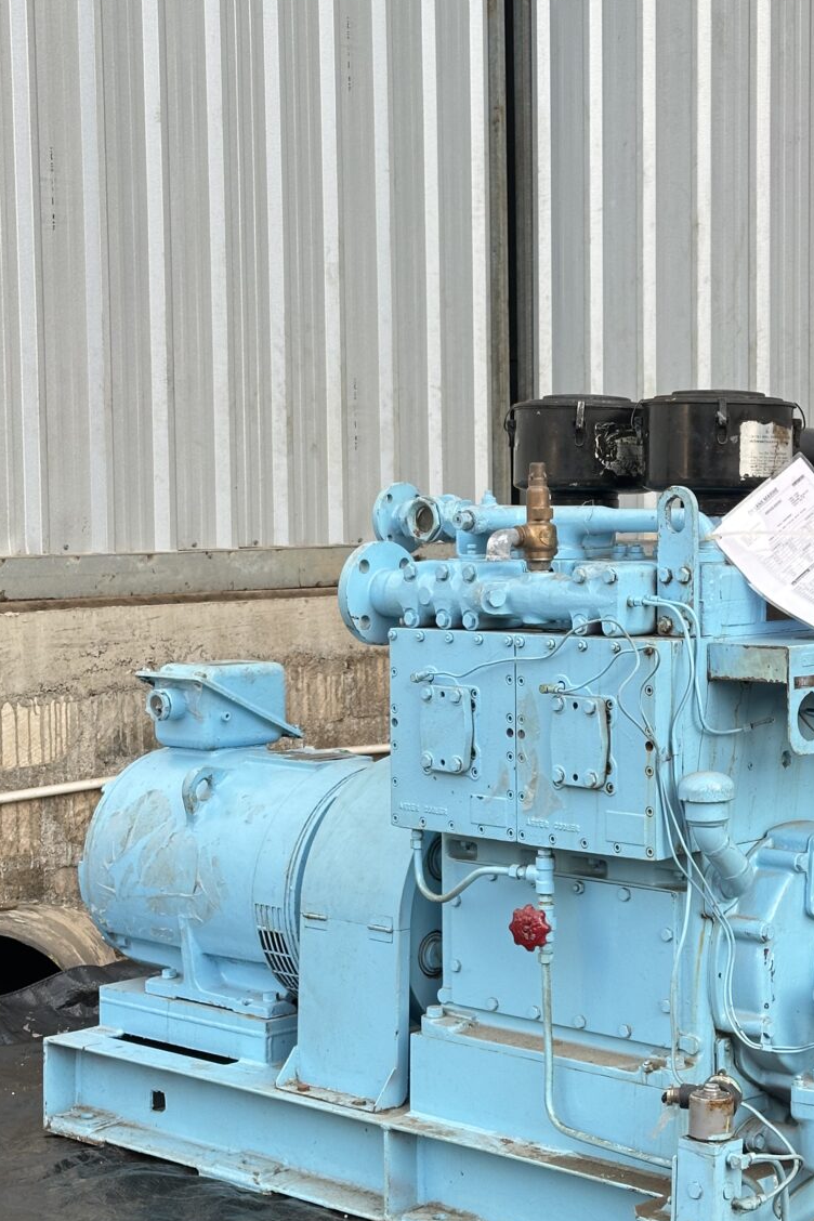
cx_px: 566
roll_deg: +0.2
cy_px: 590
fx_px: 2306
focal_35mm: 68
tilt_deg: -3.3
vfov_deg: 29.7
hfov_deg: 19.9
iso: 64
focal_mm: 6.86
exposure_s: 1/345
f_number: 1.78
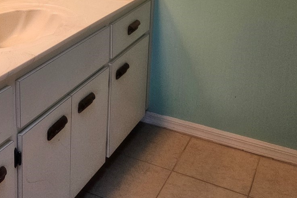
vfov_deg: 23.8
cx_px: 71
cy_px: -5
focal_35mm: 54
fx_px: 445
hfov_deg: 36.0
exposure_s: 1/120
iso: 250
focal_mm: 5
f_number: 1.8
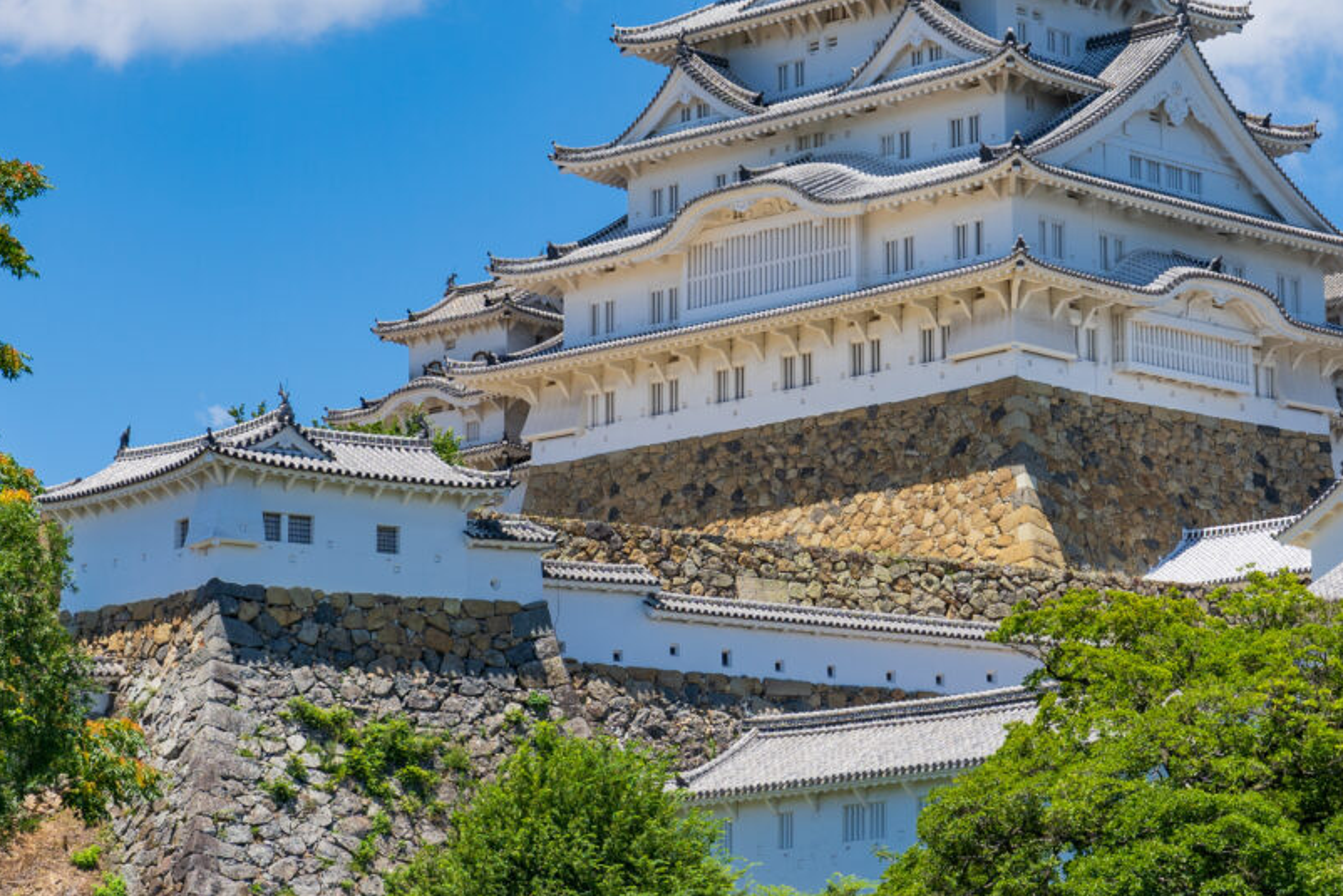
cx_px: 810
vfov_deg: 10.2
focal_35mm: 134
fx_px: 5000
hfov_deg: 15.3
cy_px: 94
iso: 100
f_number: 8
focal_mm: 70
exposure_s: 1/400
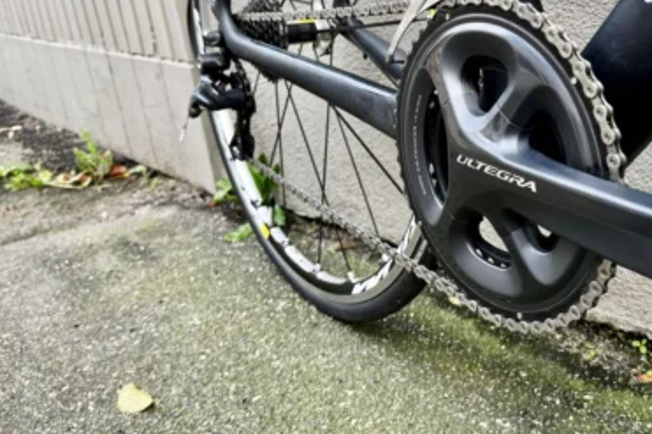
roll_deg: +6.1
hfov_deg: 53.7
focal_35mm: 35
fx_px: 634
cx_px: 418
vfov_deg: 37.2
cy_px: 128
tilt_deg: -17.8
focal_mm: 5.1
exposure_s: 1/122
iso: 50
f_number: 1.6
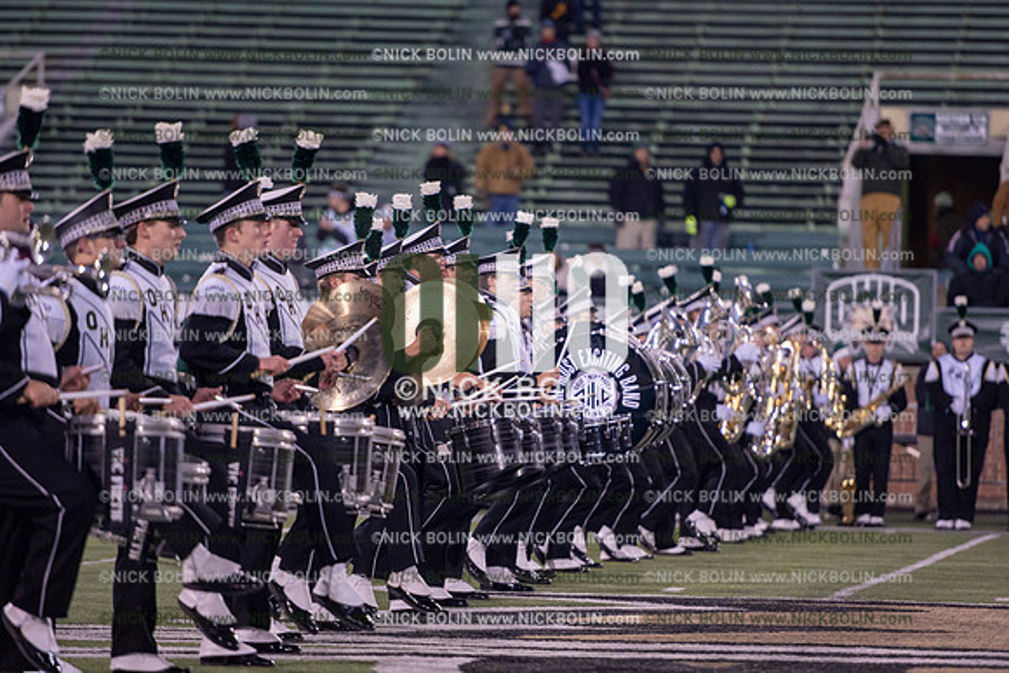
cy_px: 336
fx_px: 5607
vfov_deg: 6.9
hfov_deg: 10.3
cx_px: 504
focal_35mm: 200
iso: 2500
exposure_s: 1/1250
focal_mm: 200
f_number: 2.8
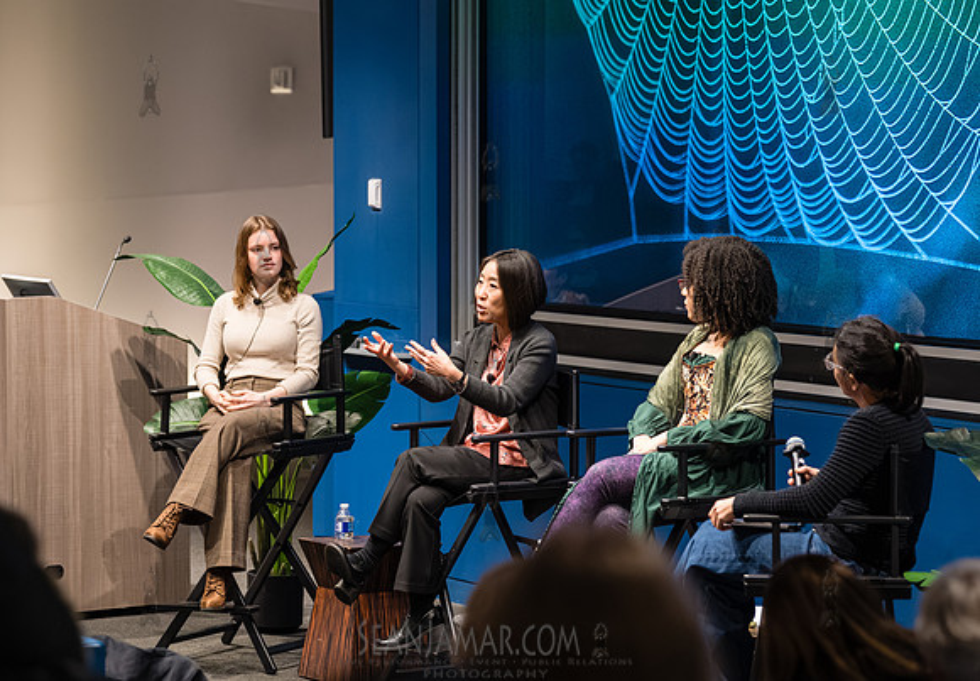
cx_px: 479
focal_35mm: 116
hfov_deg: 17.4
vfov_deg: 12.1
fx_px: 3202
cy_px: 318
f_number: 3.5
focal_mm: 105
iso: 5000
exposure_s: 1/160
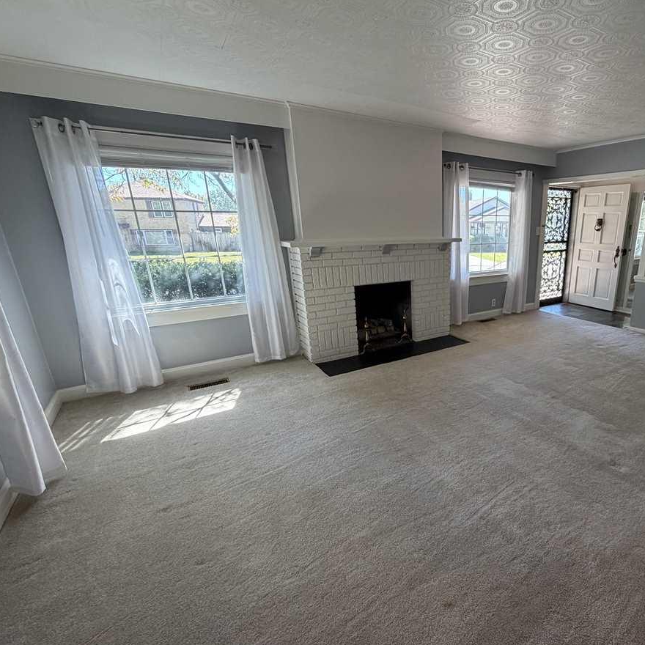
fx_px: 379
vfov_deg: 80.7
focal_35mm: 18
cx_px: 442
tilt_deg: -17.3
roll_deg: +0.4
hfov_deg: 77.5
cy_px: 338
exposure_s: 1/120
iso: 160
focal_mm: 2.22
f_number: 2.2
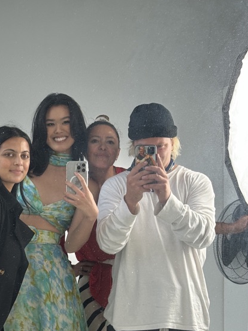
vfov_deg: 22.0
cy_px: 146
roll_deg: -2.0
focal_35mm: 89
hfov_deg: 16.6
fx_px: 850
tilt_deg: -5.6
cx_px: 100
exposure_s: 1/156
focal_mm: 6.86
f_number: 1.78
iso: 50
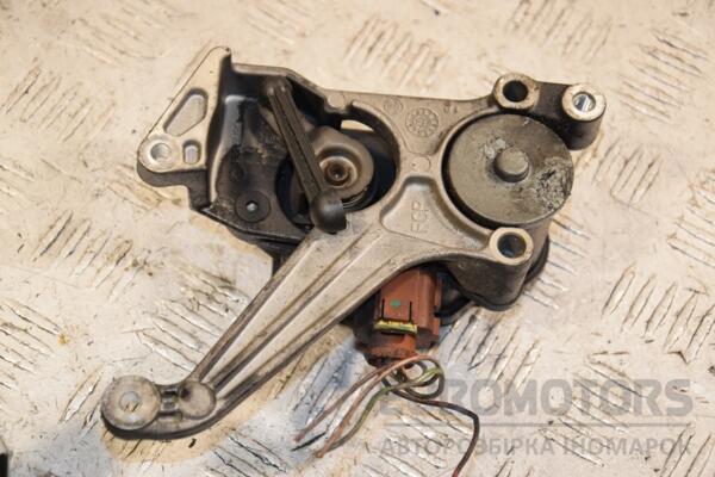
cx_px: 358
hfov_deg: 20.6
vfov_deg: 13.8
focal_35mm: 99
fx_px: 1966
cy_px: 238
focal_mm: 66
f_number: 6.3
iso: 800
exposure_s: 1/200
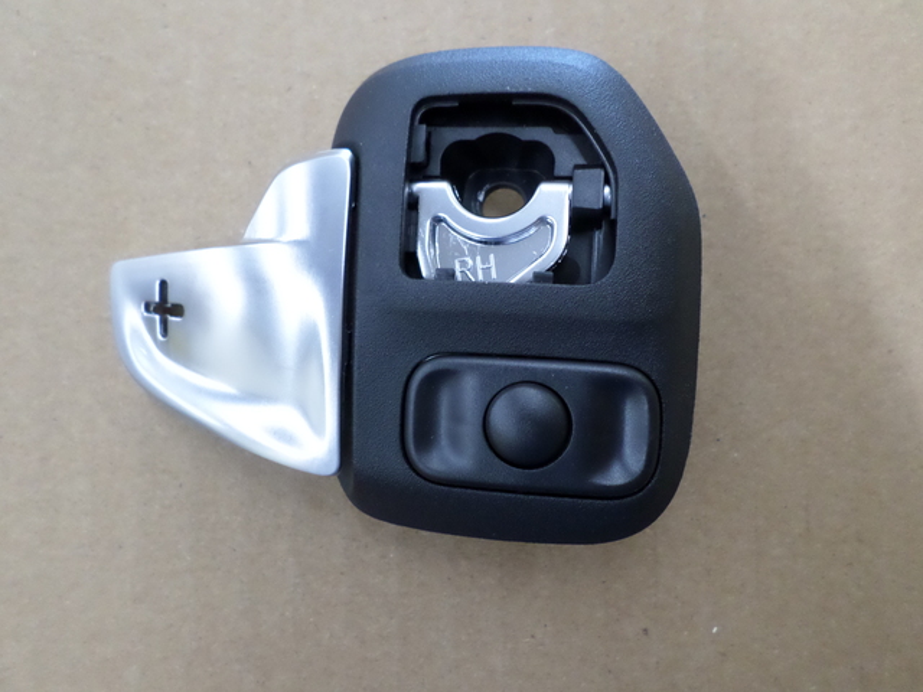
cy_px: 346
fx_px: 667
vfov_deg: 54.9
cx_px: 462
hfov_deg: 69.4
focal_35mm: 25
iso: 320
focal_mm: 4.5
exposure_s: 1/30
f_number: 2.5
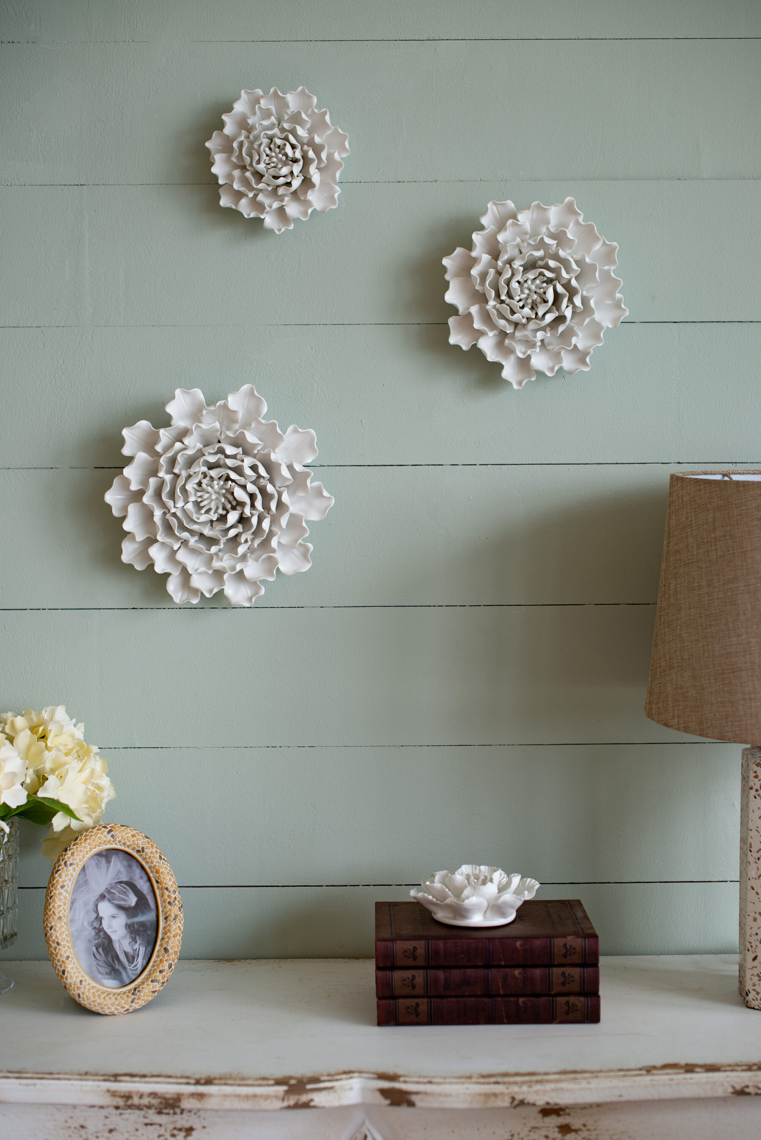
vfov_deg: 39.6
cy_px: 570
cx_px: 380
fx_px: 1584
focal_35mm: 50
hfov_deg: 27.0
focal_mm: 50
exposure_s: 1/5
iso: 100
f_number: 2.8
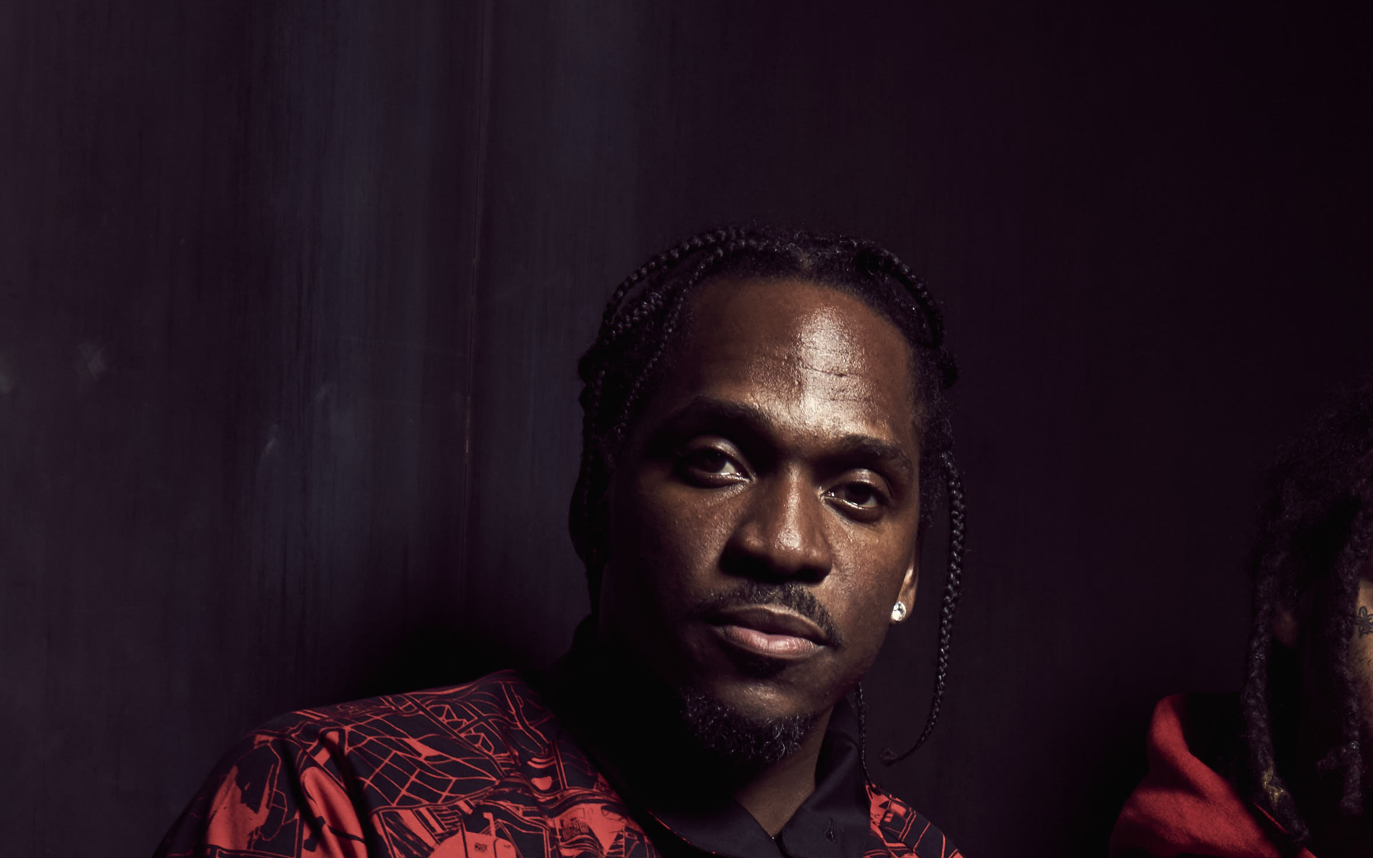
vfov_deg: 9.8
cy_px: 1420
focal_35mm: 128
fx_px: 4790
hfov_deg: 16.2
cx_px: 1066
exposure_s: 1/200
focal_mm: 40
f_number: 8
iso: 200
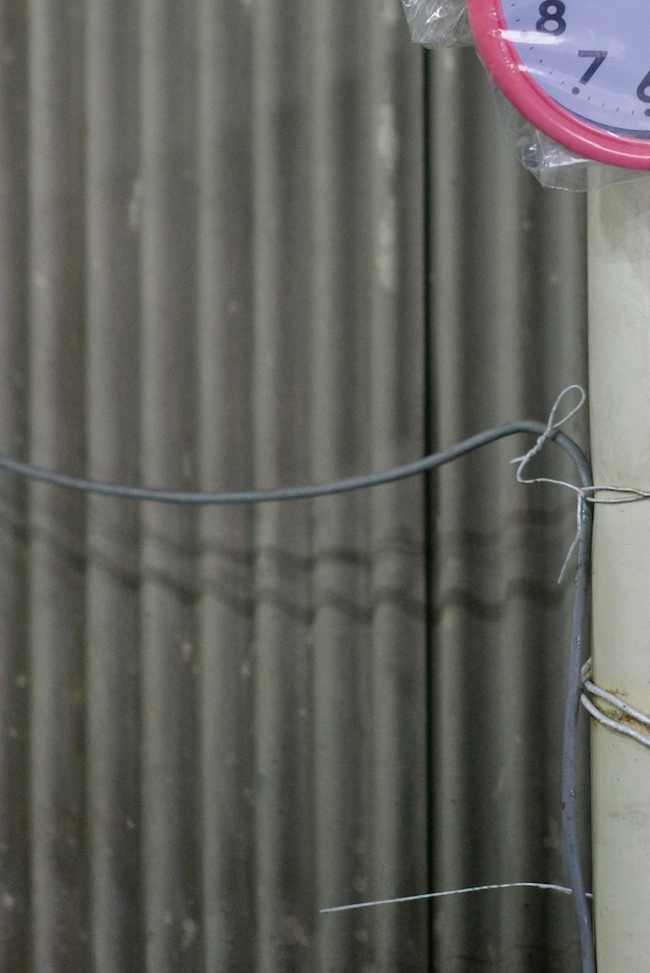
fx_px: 3275
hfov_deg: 11.2
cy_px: 54
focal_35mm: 121
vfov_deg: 16.6
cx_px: 656
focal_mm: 55
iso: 2000
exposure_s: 1/160
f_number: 2
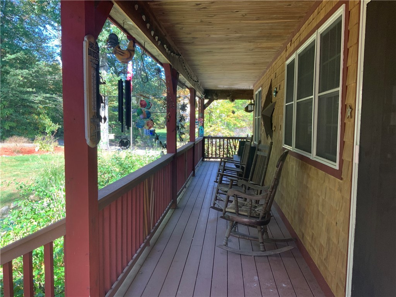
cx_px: 198
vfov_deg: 48.2
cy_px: 148
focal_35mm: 29
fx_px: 332
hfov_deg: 61.7
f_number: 1.8
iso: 32
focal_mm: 3
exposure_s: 1/122
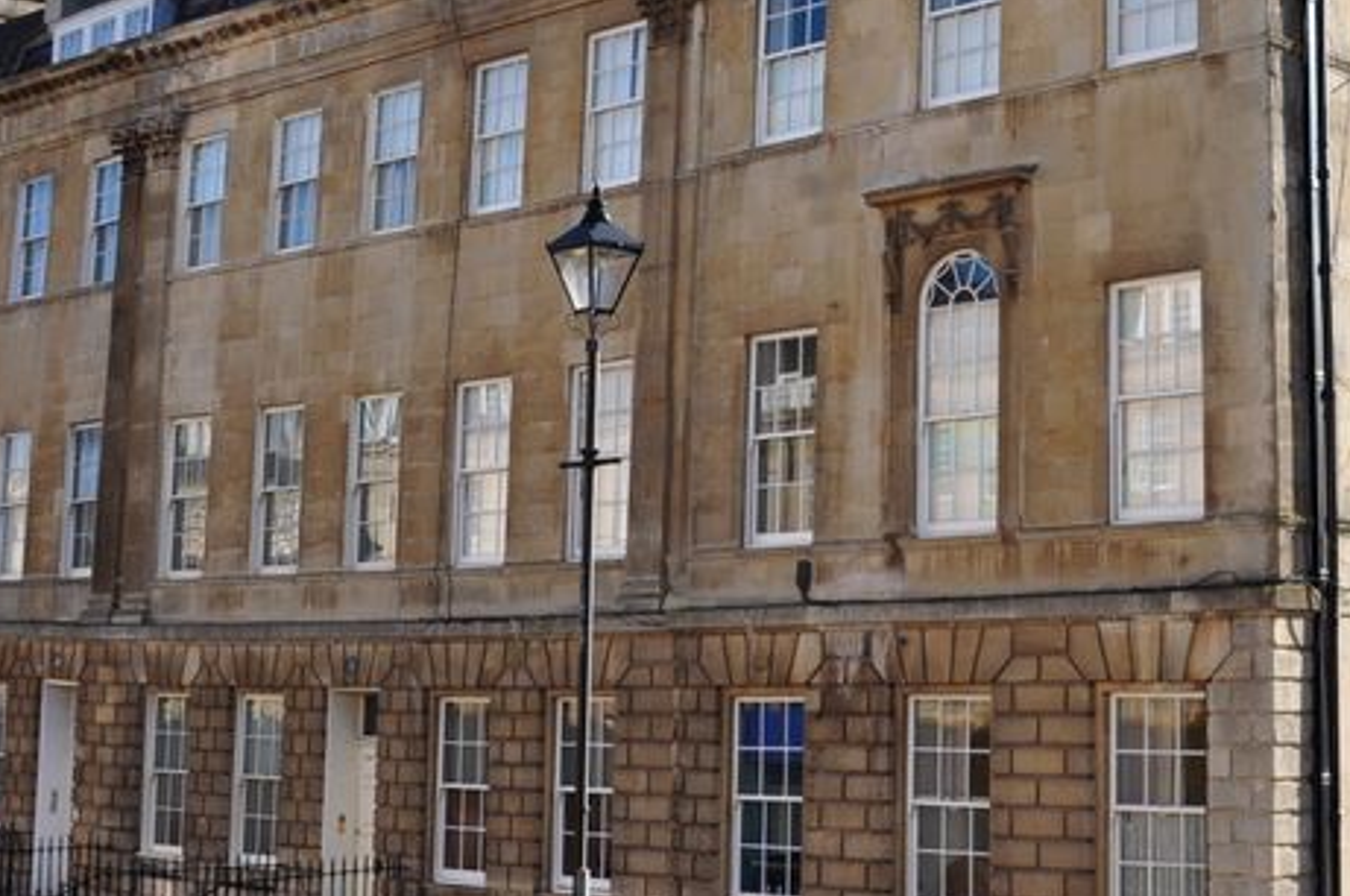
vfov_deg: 22.4
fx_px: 2247
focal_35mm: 60
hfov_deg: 32.5
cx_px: 1095
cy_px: 269
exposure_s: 1/160
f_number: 9
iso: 200
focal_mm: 18
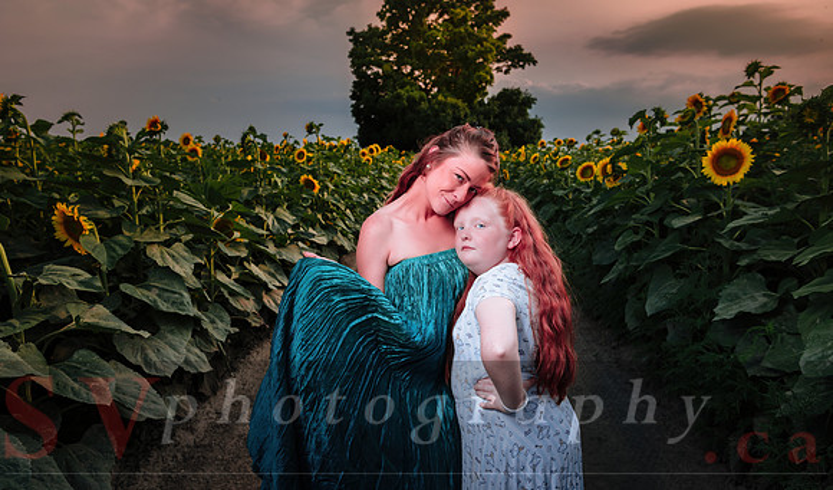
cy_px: 245
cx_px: 416
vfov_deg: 42.8
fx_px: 625
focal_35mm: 28
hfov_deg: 67.4
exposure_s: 1/160
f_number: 5
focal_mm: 27
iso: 64
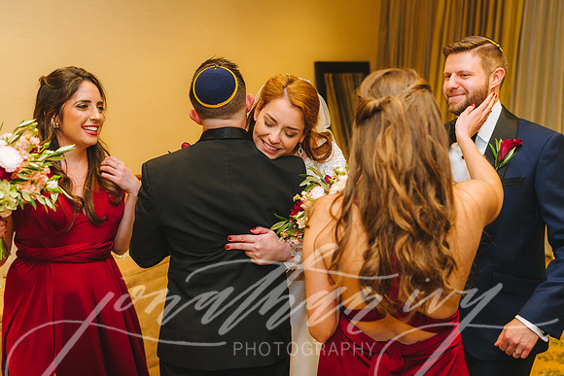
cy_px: 188
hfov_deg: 54.4
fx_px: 549
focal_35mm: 35
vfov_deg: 37.9
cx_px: 282
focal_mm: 35
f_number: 2.5
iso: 800
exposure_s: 1/160
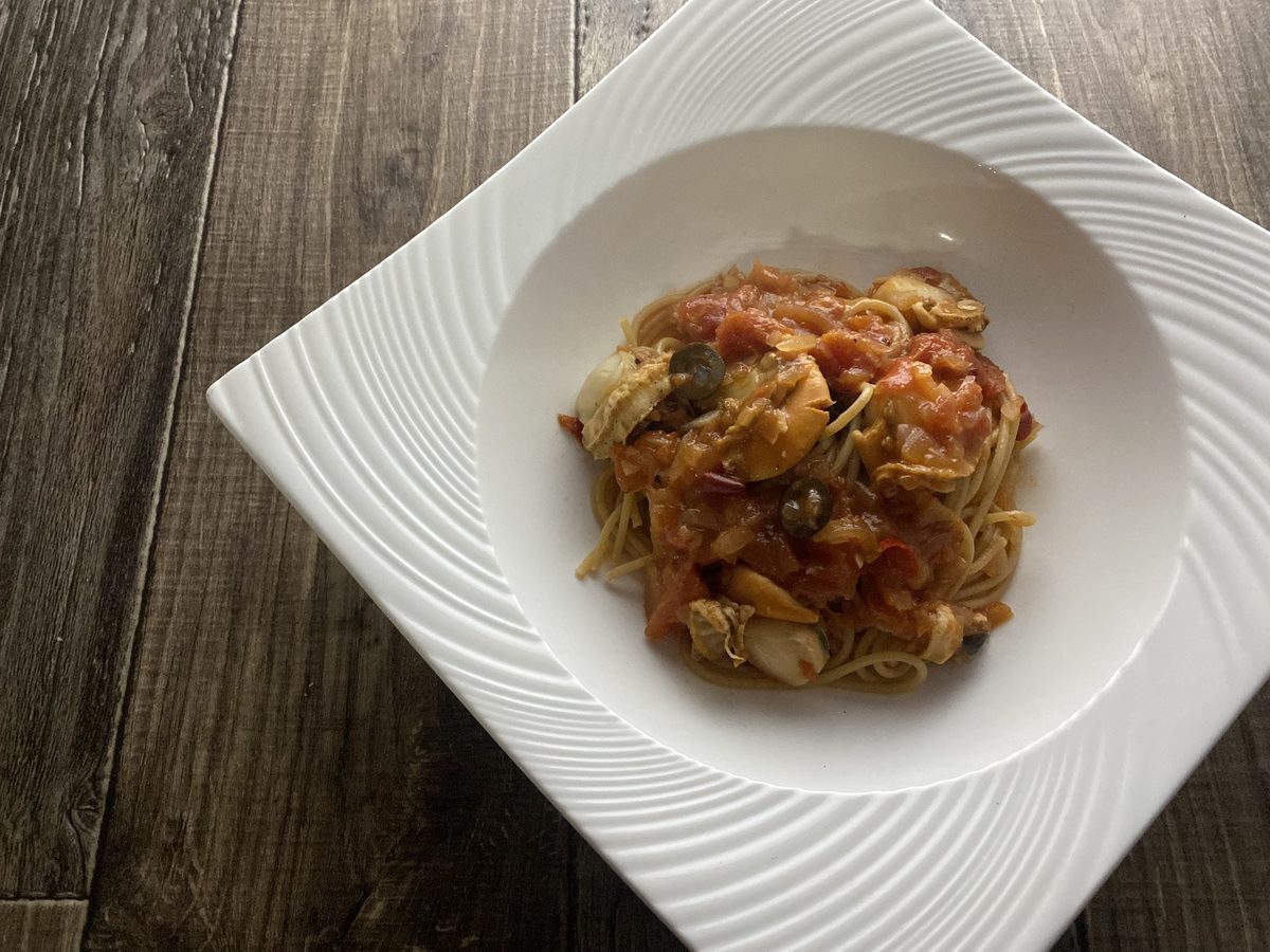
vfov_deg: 53.1
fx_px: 954
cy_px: 476
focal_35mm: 26
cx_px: 635
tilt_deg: -70.2
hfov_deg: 67.3
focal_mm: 4.25
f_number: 1.8
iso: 500
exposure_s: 1/39
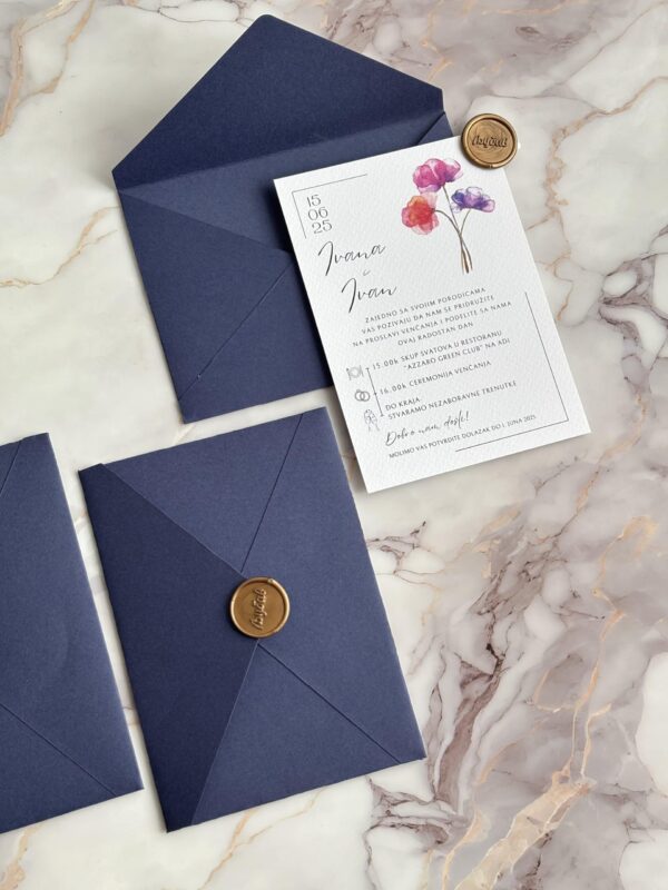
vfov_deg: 36.8
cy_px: 445
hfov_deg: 28.0
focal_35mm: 52
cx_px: 334
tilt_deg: -77.1
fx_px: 1338
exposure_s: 1/121
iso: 40
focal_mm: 5.96
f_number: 1.6
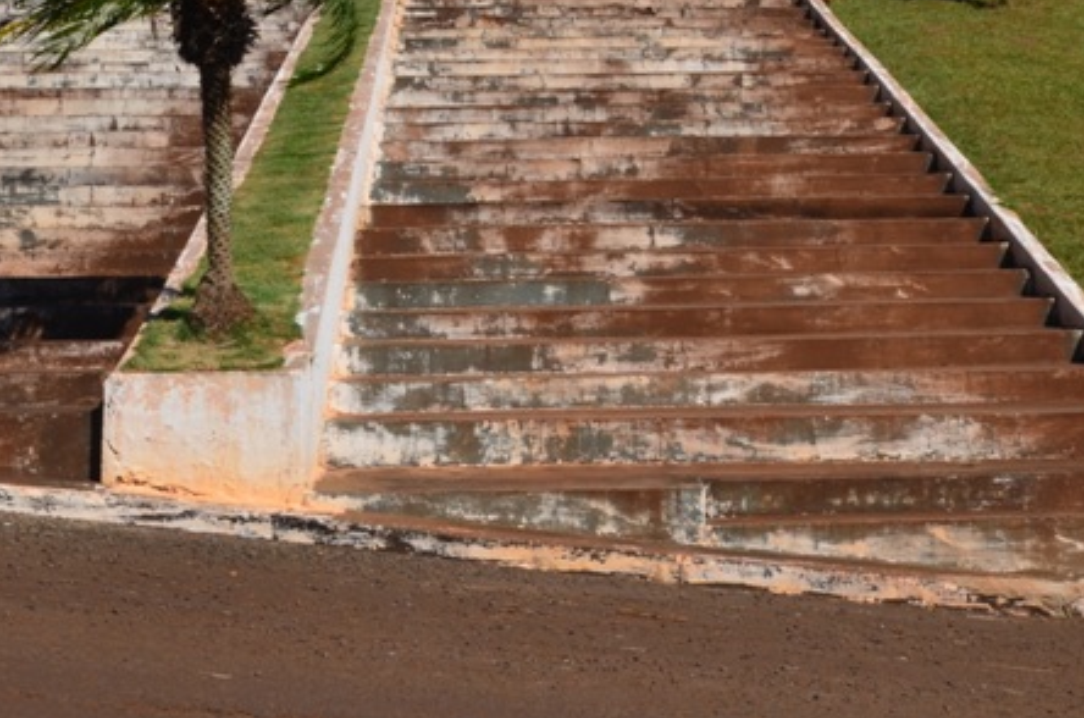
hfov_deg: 24.3
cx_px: 801
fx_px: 2494
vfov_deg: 16.0
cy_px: -34
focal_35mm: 83
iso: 100
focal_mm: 24
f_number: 11
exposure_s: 1/160
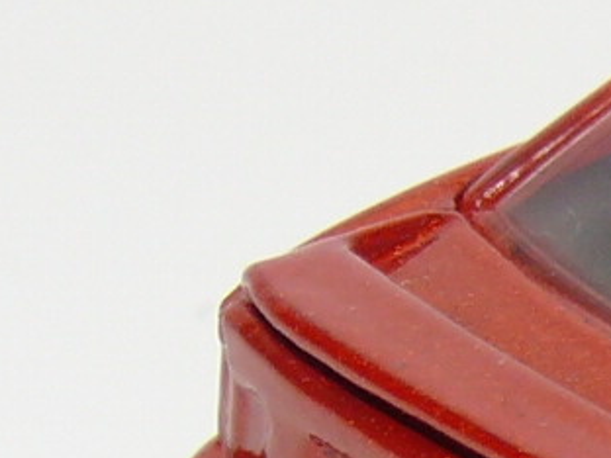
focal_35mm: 529
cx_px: 1330
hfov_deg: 3.7
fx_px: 9337
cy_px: 292
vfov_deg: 2.8
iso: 100
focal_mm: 13.6
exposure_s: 1/30
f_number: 4
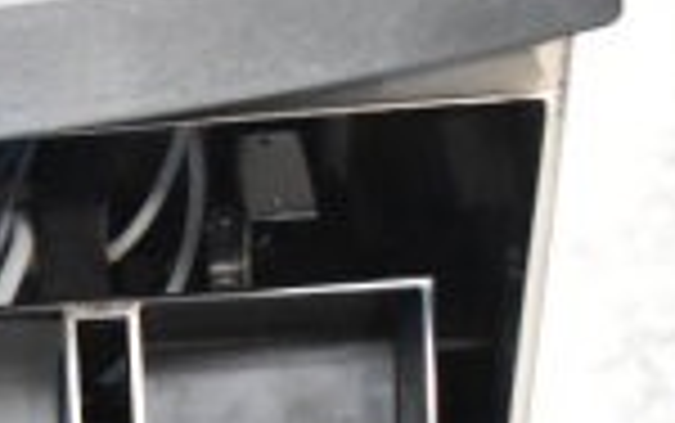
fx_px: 2522
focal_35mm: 137
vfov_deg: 9.3
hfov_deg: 14.3
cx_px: -333
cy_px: 677
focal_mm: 22
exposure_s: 1/125
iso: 6400
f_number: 5.6
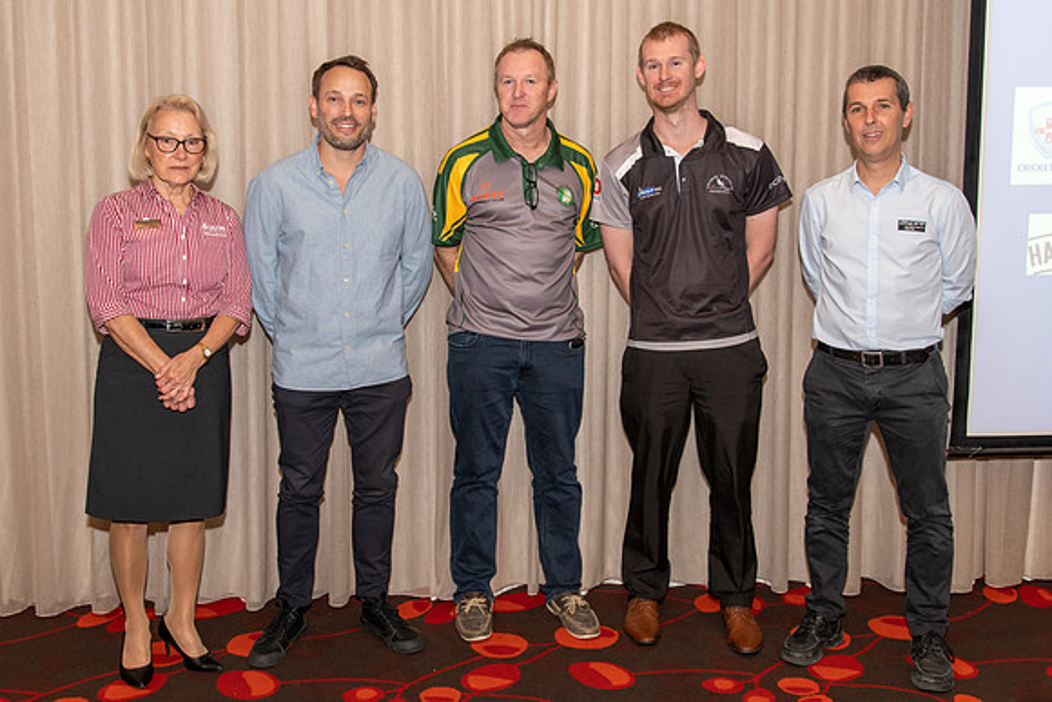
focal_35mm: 36
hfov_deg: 53.1
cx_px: 500
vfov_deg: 36.9
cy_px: 307
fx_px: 1052
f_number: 5.6
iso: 800
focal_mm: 32
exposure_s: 1/60
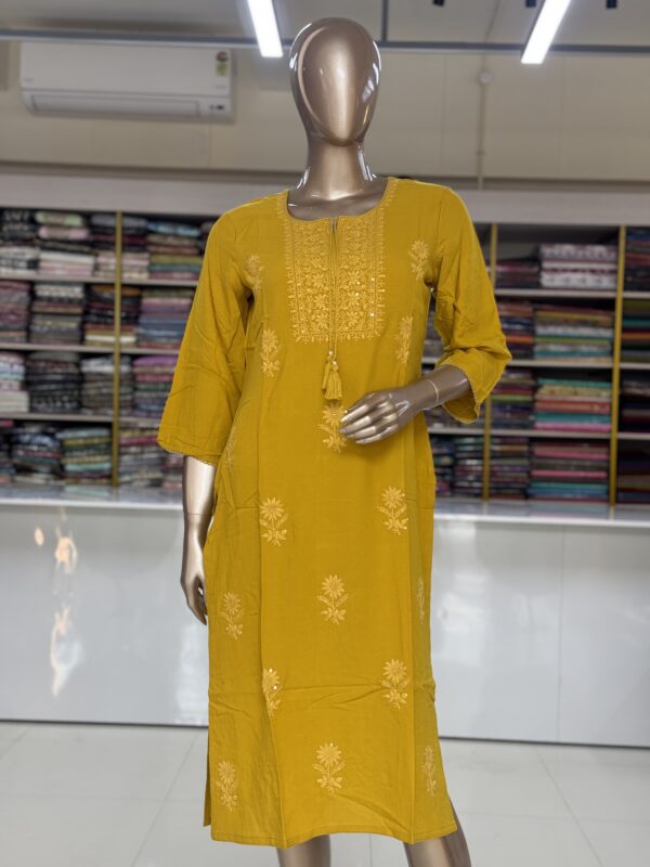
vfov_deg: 39.7
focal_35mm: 48
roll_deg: -2.1
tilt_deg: -0.2
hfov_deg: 30.3
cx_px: 325
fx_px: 1202
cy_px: 434
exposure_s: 1/100
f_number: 1.78
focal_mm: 6.76
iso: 80
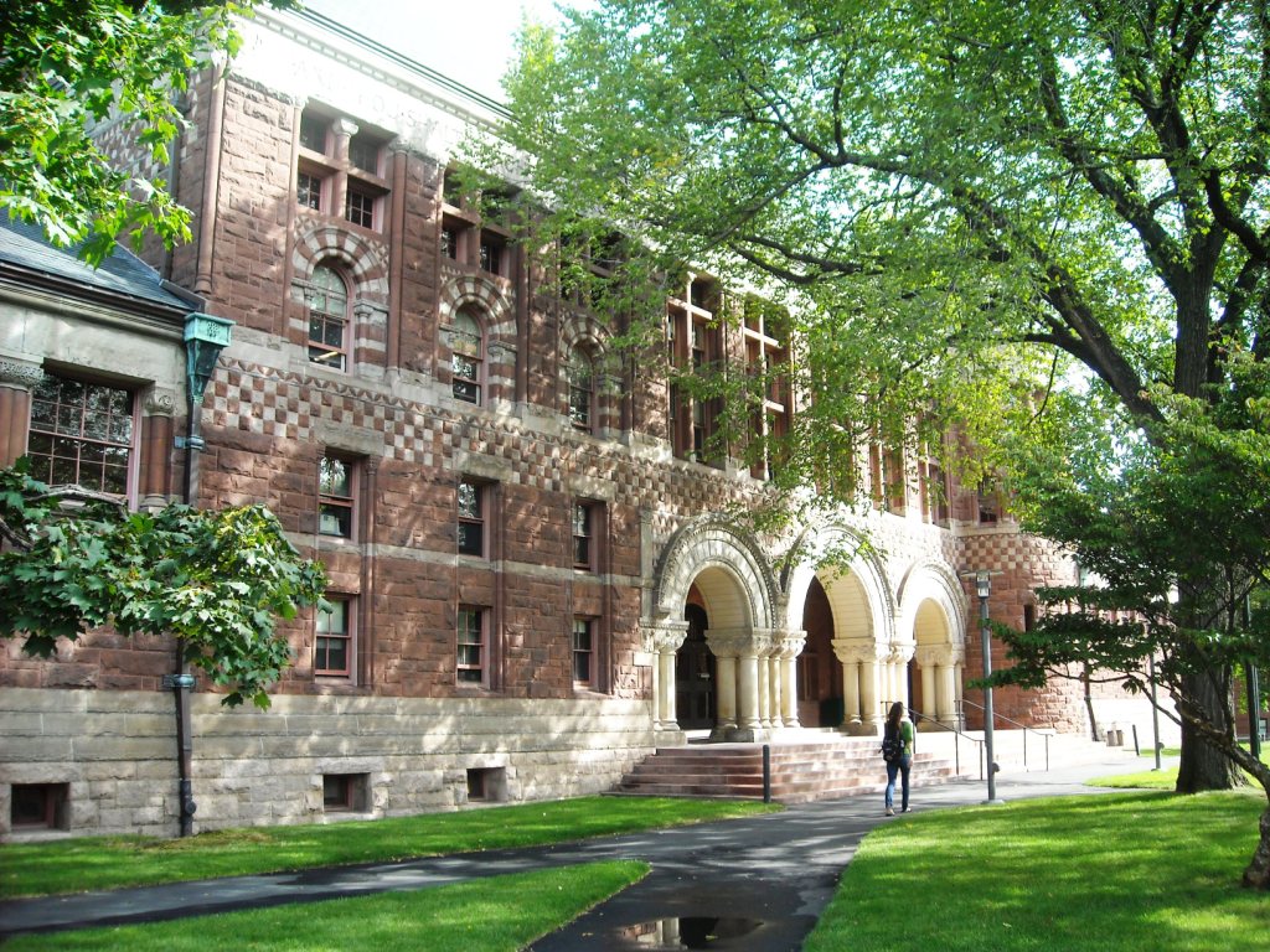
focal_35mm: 35
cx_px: 635
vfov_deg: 40.7
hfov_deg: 52.6
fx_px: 1284
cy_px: 476
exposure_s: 1/141
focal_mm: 5.7
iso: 64
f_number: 2.8
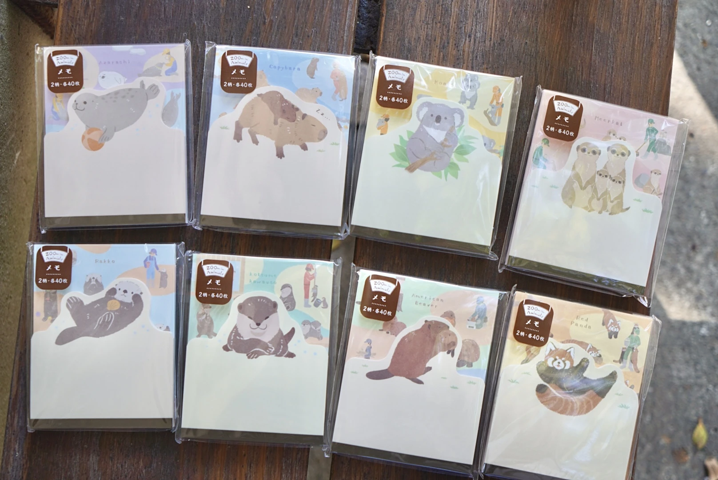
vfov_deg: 26.5
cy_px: 240
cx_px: 359
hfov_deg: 38.9
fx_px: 1018
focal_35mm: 51
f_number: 5
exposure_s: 1/60
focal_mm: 51
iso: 160
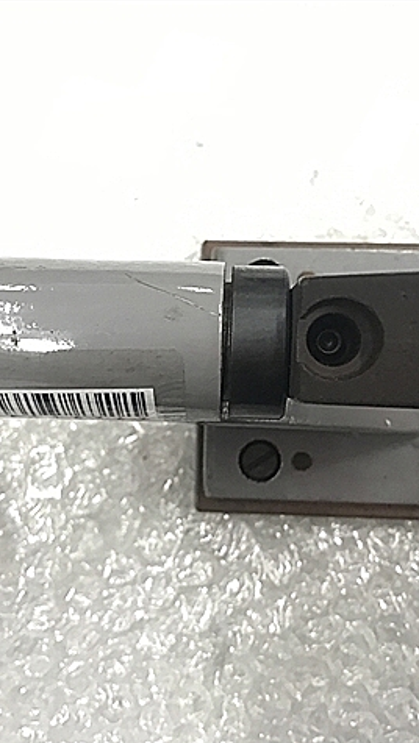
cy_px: 373
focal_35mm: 41
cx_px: 210
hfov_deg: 29.0
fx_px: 809
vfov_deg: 49.4
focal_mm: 3.99
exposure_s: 1/17
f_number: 1.8
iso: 40
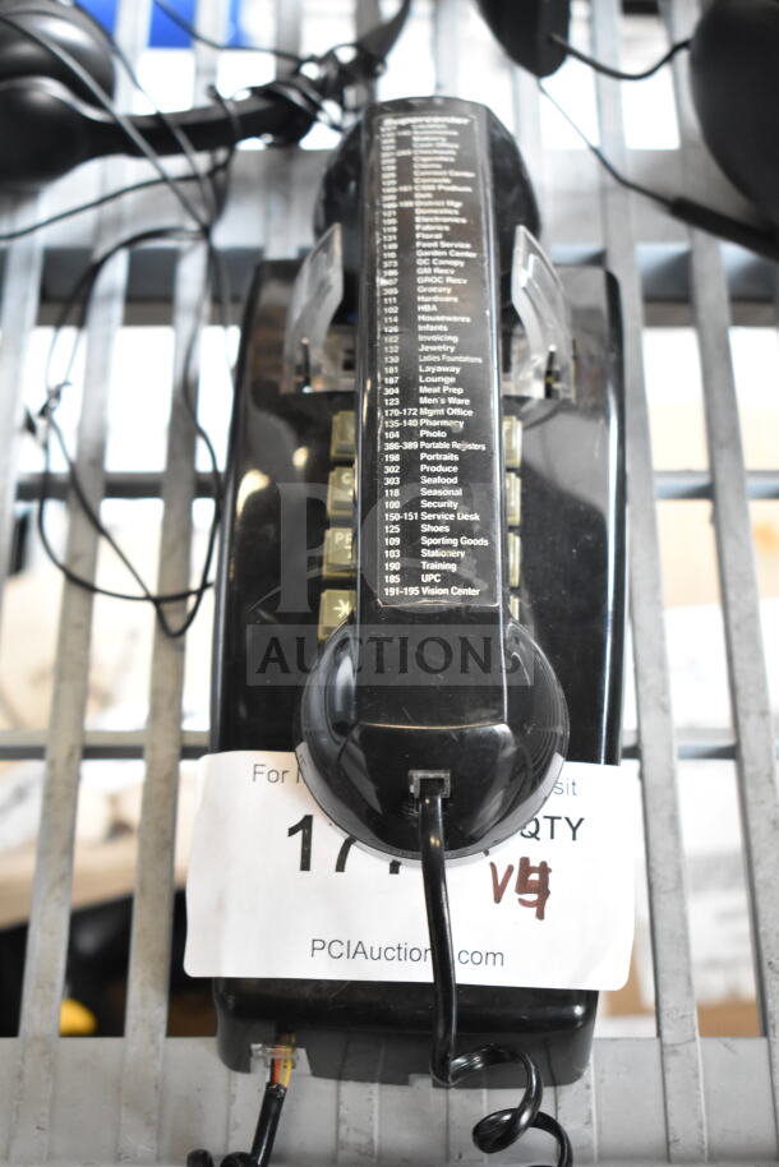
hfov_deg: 20.2
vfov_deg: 29.9
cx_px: 390
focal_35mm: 68
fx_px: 2189
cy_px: 584
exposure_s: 1/80
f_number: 5
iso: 2200
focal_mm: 45
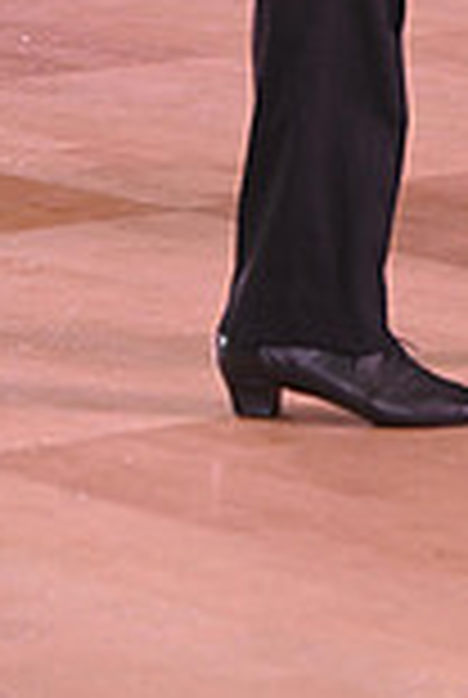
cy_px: -500
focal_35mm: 291
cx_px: 709
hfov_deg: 4.7
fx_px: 5649
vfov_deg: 6.9
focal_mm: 78
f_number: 5.6
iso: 1000
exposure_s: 1/200
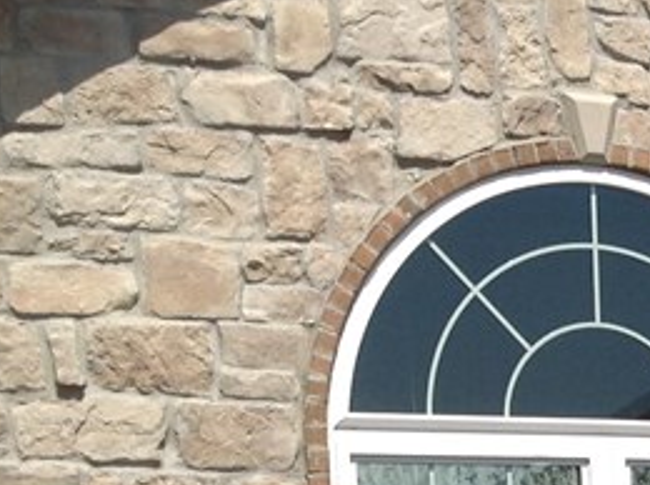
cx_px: 1122
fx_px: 2587
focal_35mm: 138
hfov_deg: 13.1
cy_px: 750
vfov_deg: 10.3
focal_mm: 4.28
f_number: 2.4
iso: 50
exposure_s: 1/2160
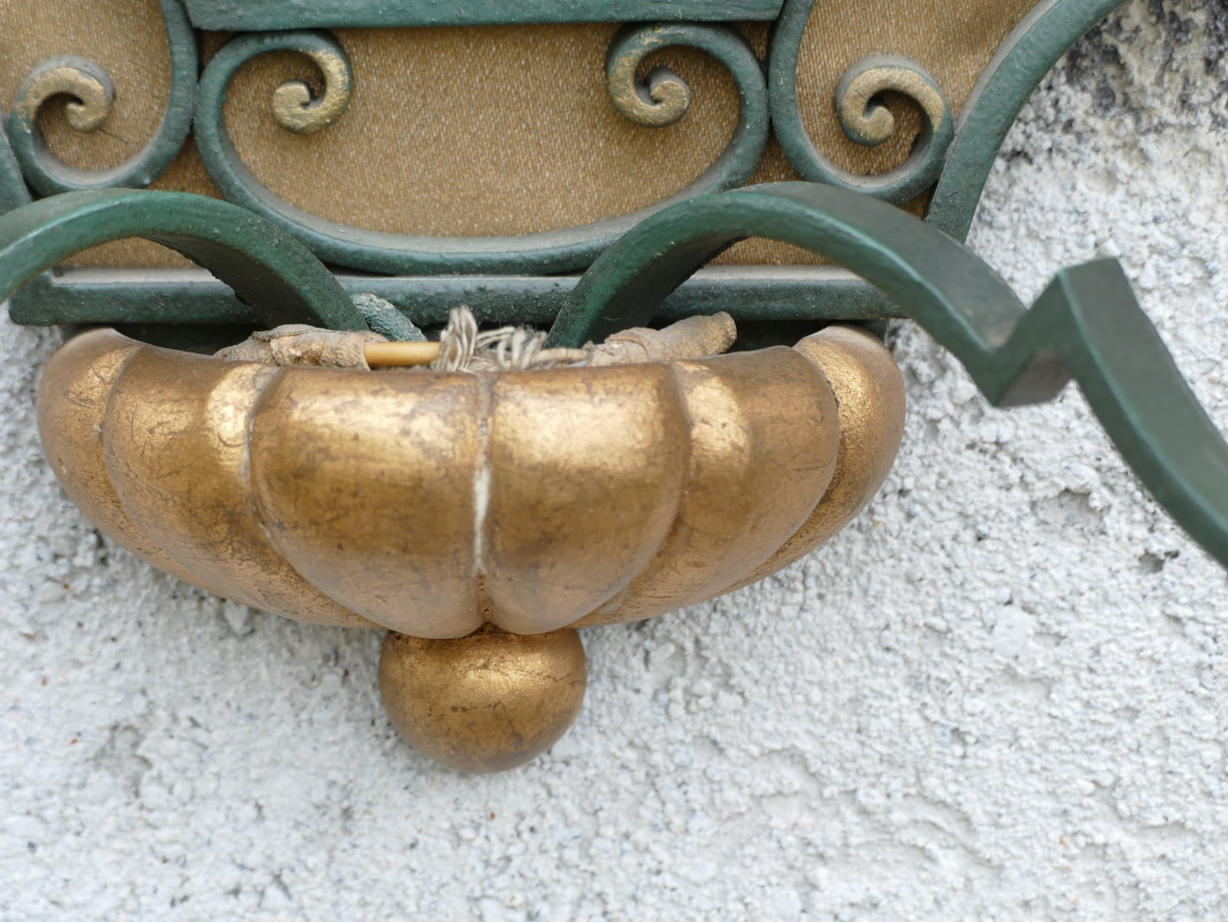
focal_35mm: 255
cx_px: 538
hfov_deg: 7.8
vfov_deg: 5.8
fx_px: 9048
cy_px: 461
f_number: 4
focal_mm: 85.83
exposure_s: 1/100
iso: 160
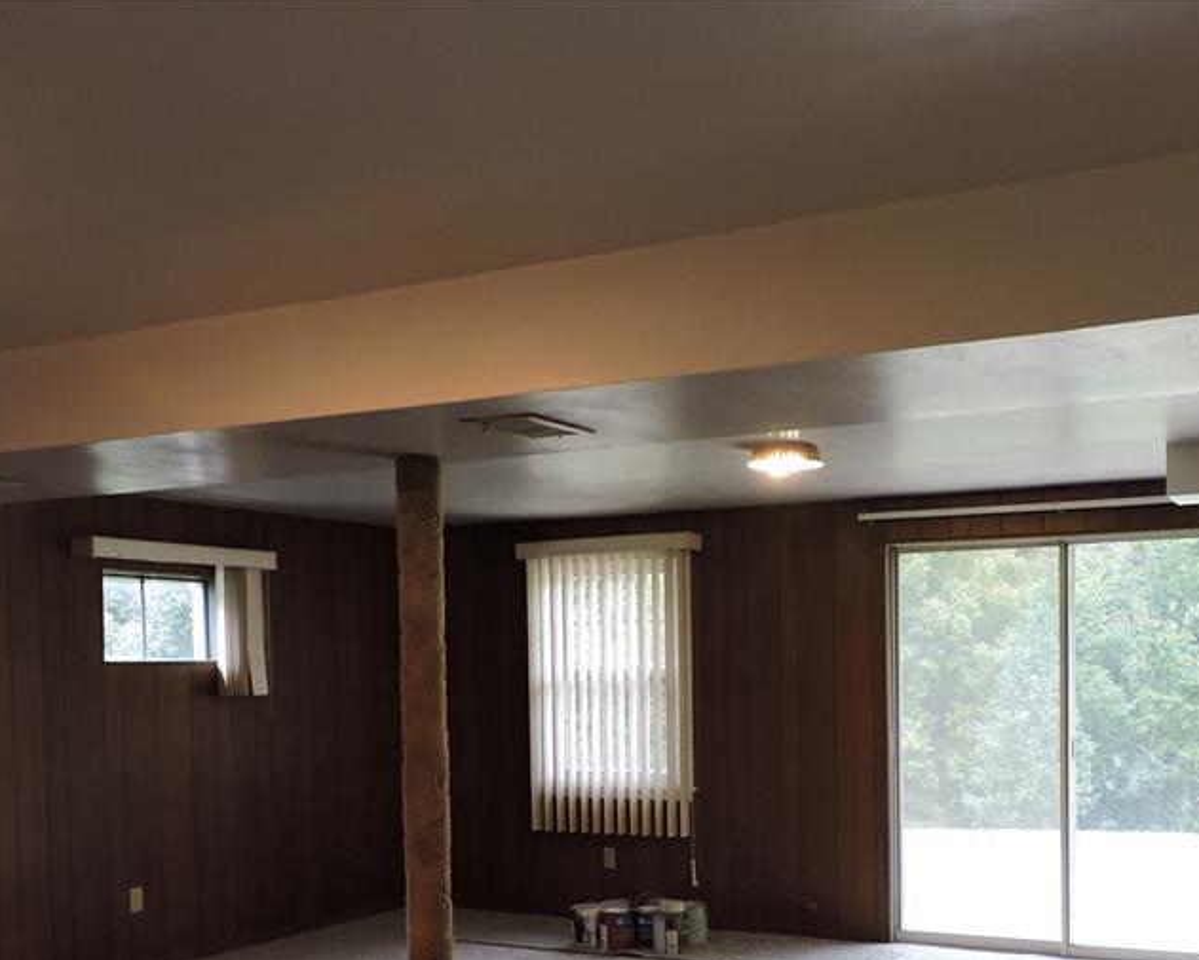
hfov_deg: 47.5
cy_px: 726
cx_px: 741
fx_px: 1349
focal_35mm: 38
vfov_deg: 38.1
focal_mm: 4.3
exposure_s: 1/30
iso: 250
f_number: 3
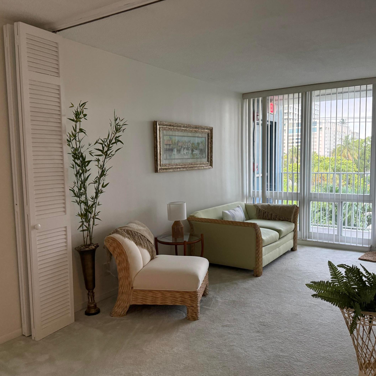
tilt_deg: -5.4
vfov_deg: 55.6
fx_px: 356
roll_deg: +0.1
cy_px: 191
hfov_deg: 55.4
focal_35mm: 29
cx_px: 216
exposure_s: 1/60
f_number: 1.78
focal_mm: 6.76
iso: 320
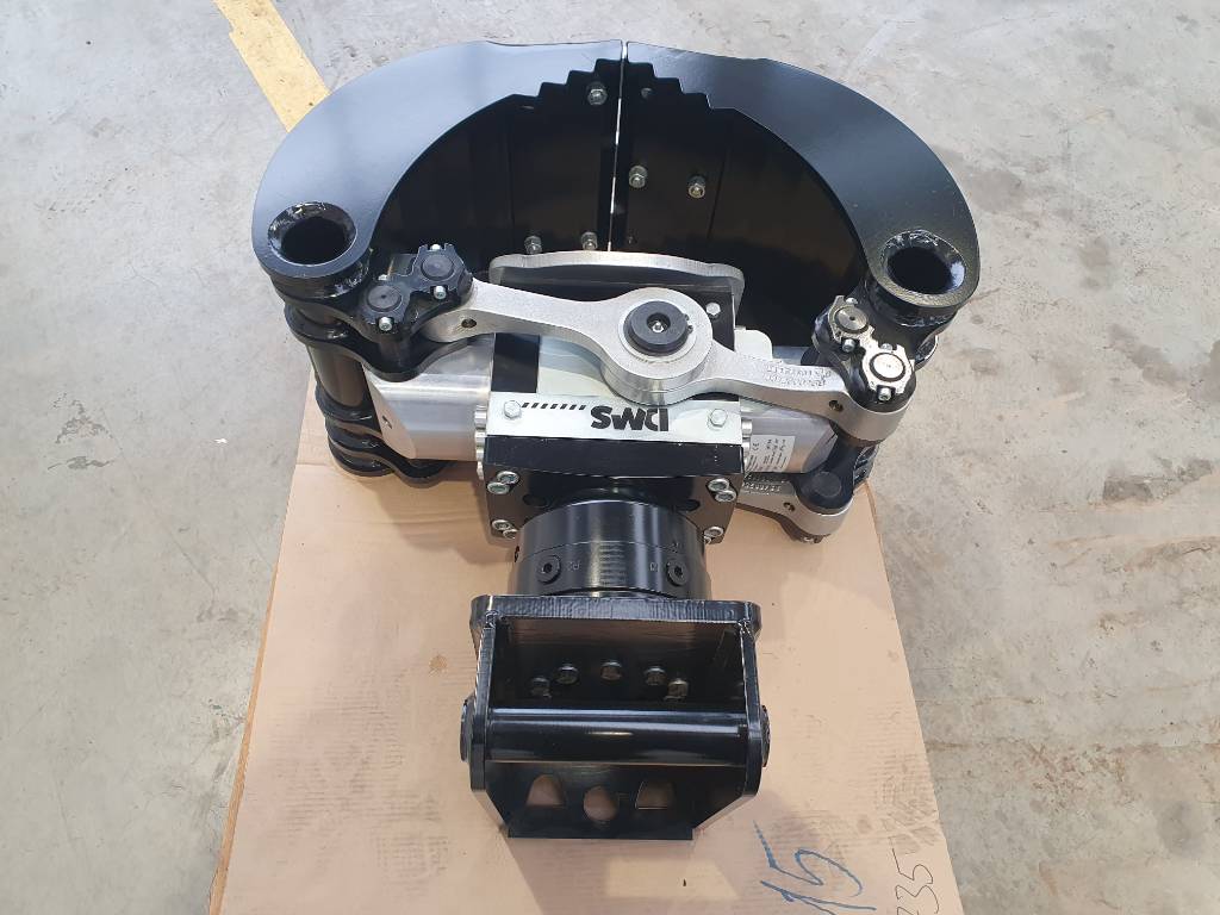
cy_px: 458
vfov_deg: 53.1
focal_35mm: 26
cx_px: 610
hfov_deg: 67.3
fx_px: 916
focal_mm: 4.32
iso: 100
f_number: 2.4
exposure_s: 1/100
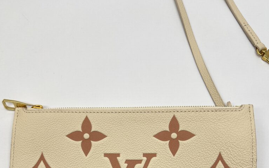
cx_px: 134
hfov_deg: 52.7
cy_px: 172
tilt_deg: -77.8
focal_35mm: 37
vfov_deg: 31.6
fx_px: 271
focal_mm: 5.7
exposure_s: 1/181
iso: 40
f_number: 1.5
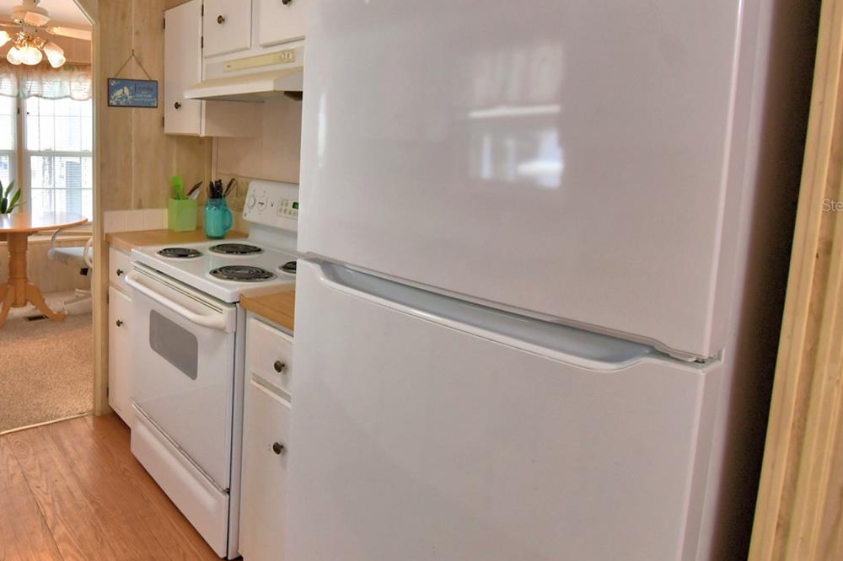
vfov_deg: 52.4
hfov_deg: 69.5
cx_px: 223
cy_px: 205
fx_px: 562
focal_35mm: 24
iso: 400
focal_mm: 10
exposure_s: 1/100
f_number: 4.5
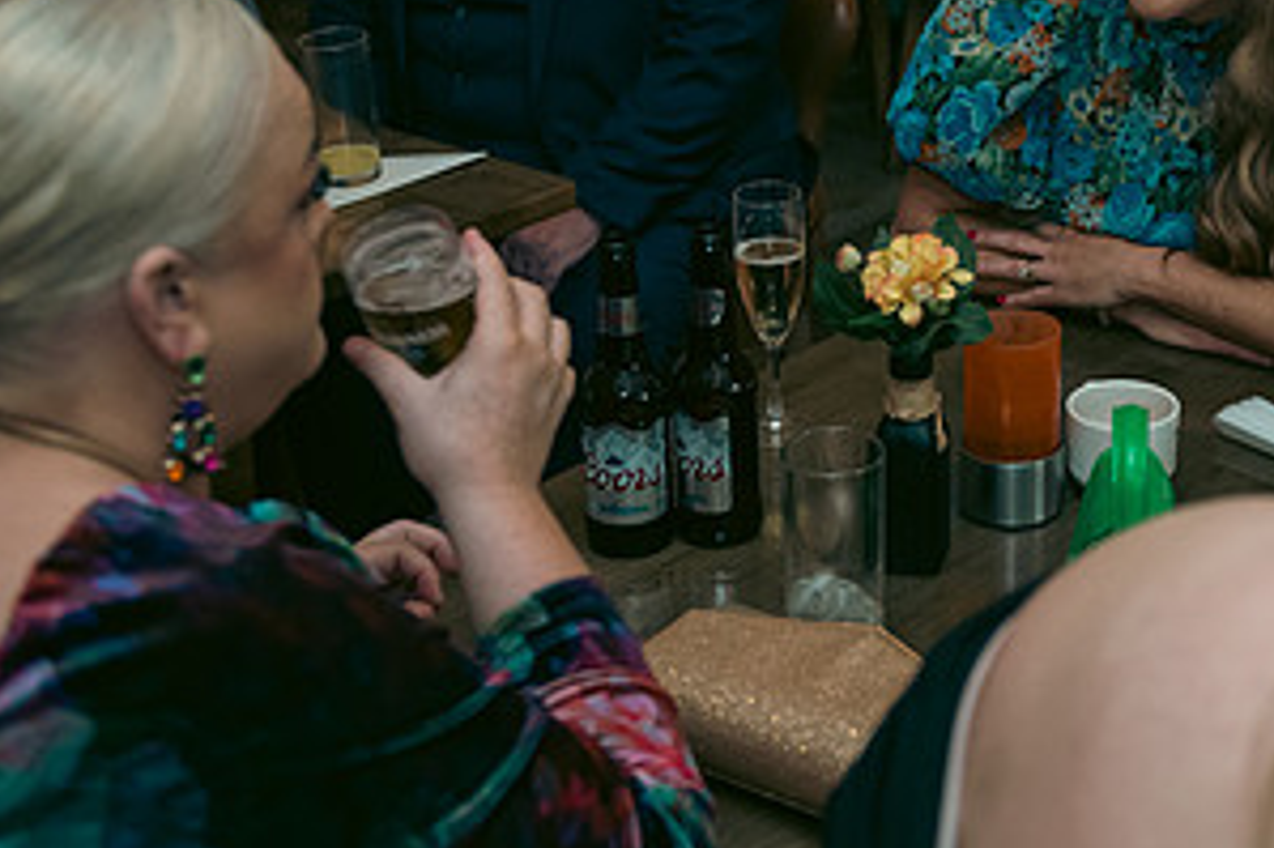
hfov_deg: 28.4
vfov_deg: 19.7
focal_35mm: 68
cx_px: 1163
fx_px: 2405
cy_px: 147
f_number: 3.5
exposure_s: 1/160
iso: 640
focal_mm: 35
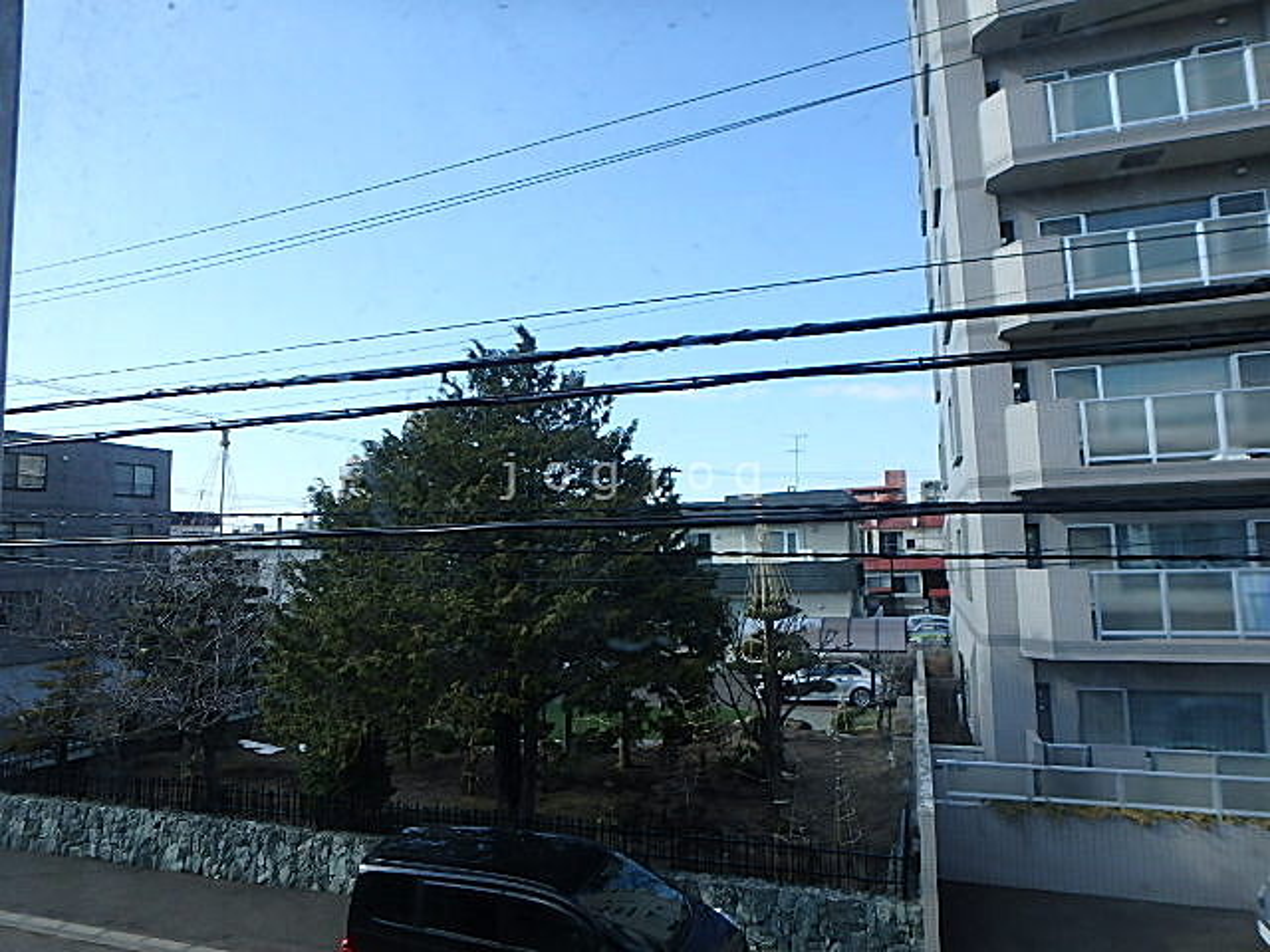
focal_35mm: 21
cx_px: 635
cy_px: 476
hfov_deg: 79.0
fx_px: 770
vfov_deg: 63.4
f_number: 3.5
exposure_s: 1/640
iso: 125
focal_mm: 3.7
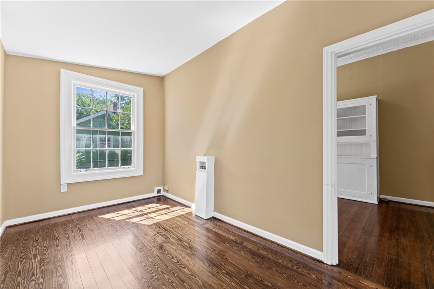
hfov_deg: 104.3
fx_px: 169
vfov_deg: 81.2
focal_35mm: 14
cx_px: 217
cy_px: 144
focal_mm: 14
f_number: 5
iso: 400
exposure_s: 1/20
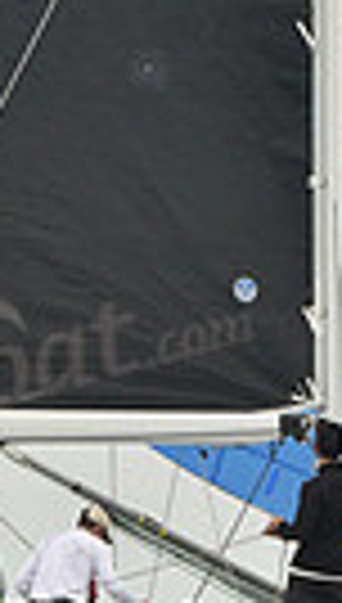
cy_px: 560
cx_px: 490
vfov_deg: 2.4
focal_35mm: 882
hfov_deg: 1.4
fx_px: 14131
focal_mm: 195
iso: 320
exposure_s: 1/800
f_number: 9
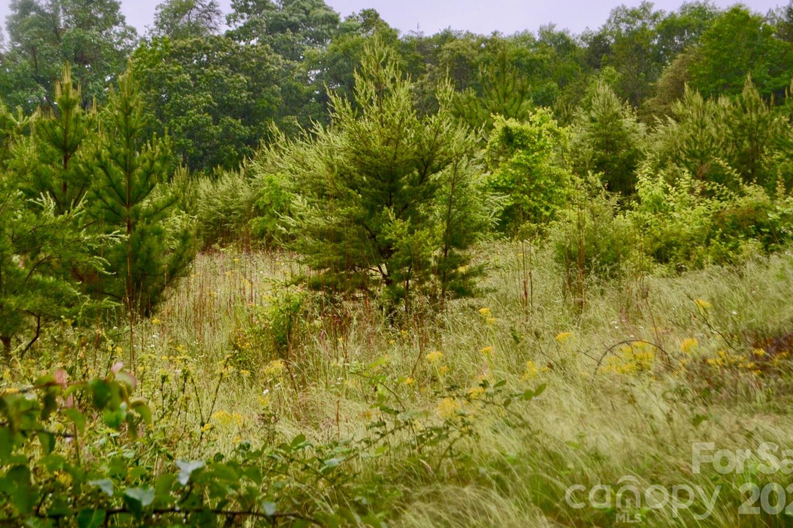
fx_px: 1101
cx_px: 319
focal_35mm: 50
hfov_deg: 39.4
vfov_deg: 26.8
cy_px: 177
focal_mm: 24
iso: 200
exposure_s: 1/125
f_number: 5.6
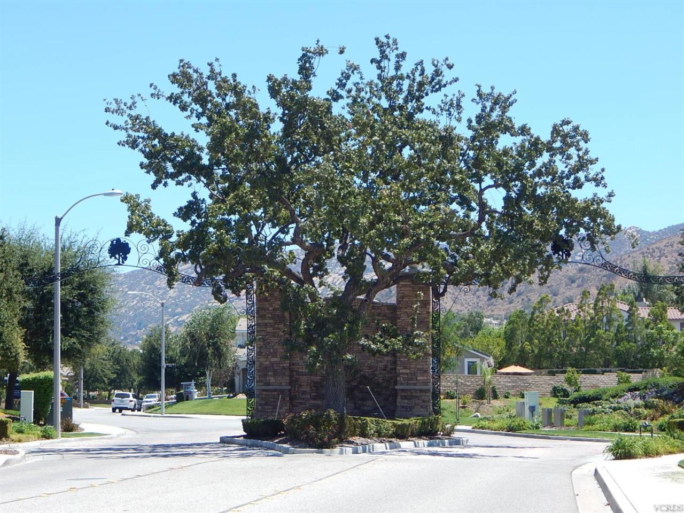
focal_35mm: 85
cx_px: 342
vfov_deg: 17.4
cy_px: 256
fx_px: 1680
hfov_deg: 23.0
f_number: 4.3
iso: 125
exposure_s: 1/500
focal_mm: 15.3
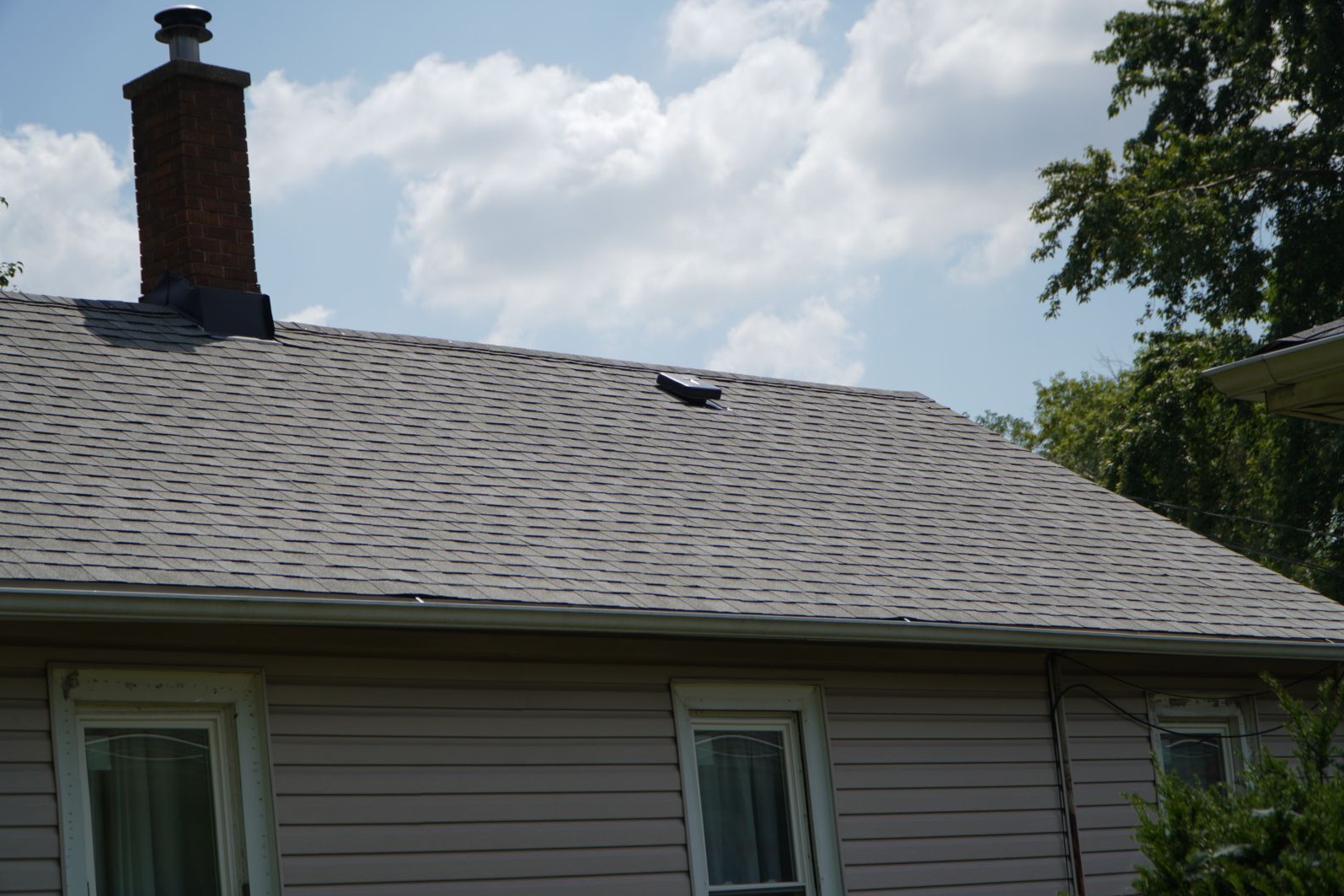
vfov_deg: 18.7
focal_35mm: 73
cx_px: 669
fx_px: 2725
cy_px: 453
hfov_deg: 27.7
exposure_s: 1/1000
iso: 50
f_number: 4
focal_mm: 48
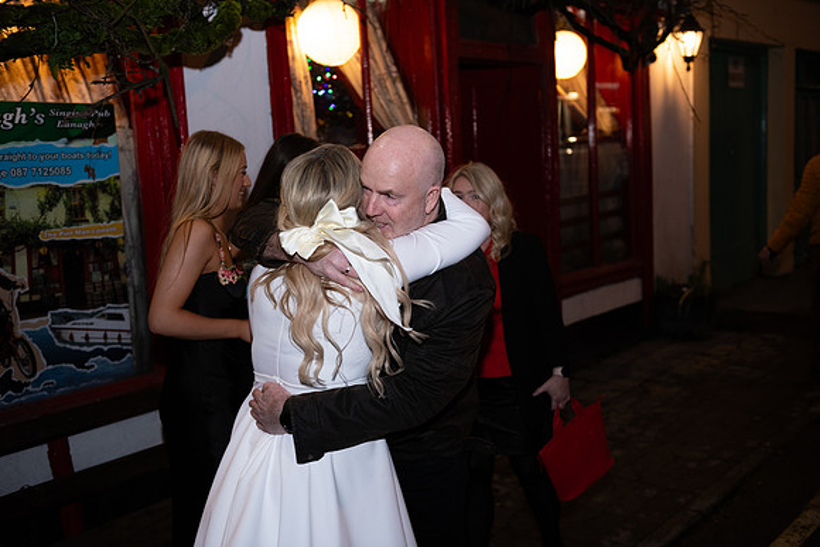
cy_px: 274
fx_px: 866
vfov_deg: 35.1
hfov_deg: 50.7
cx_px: 410
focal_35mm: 38
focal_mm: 38
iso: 1000
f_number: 3.5
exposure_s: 1/160
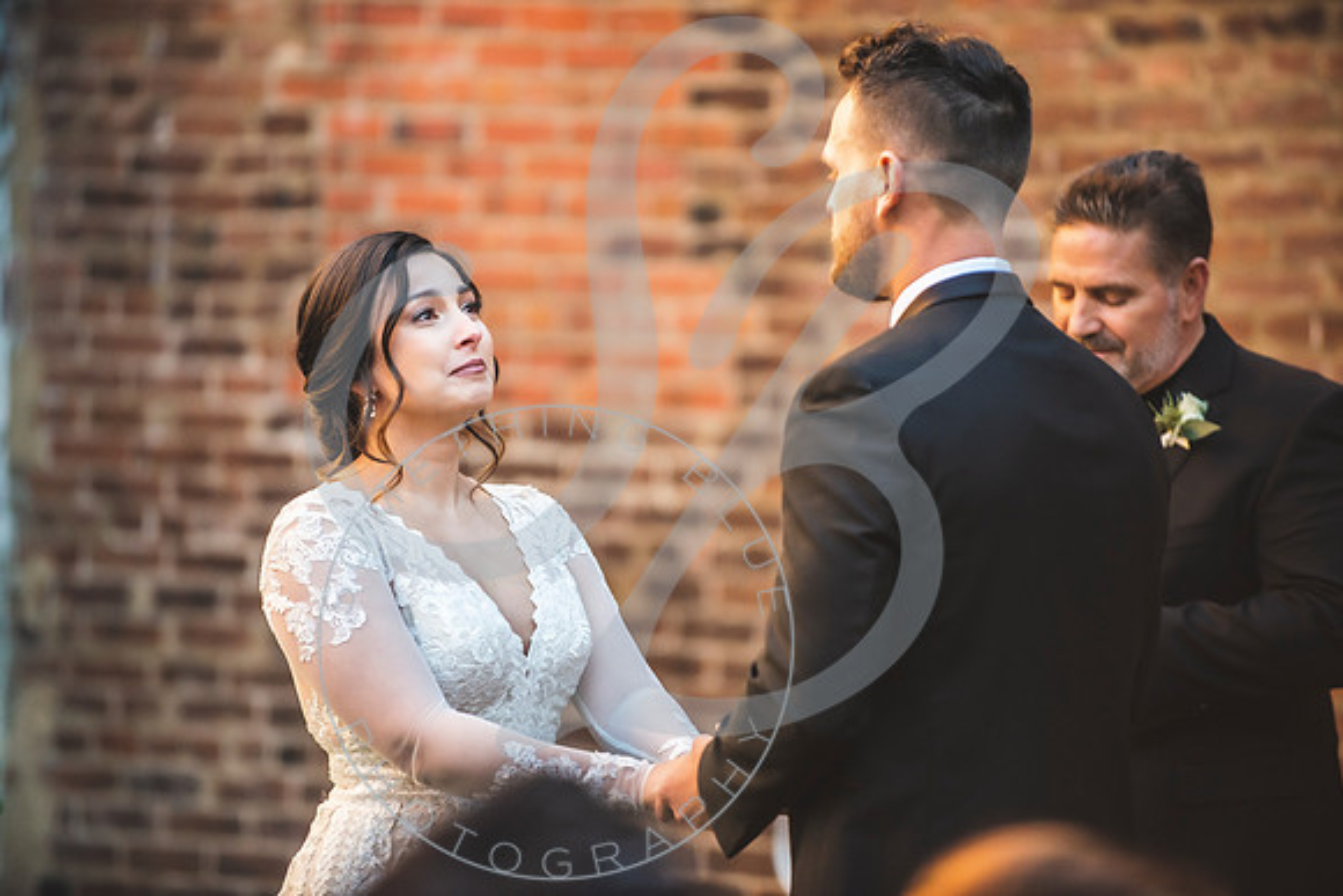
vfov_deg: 6.9
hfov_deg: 10.3
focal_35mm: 200
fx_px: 7463
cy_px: 448
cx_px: 672
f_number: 2.8
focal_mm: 200
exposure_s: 1/640
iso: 640
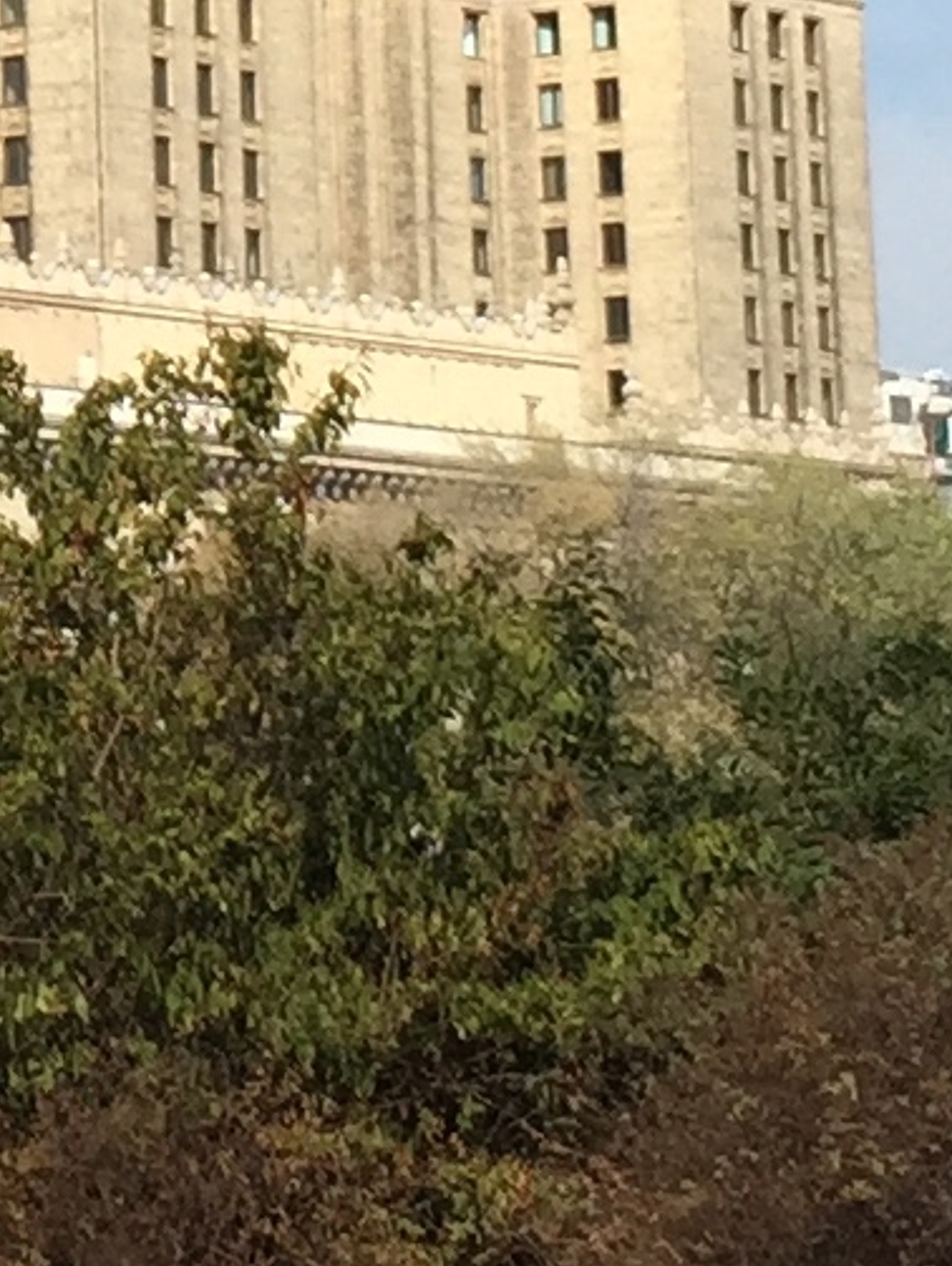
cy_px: -546
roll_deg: -0.4
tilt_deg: +12.4
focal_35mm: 188
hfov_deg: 7.7
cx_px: -748
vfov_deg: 10.2
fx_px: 6885
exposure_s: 1/2326
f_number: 2.2
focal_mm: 4.15
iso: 32
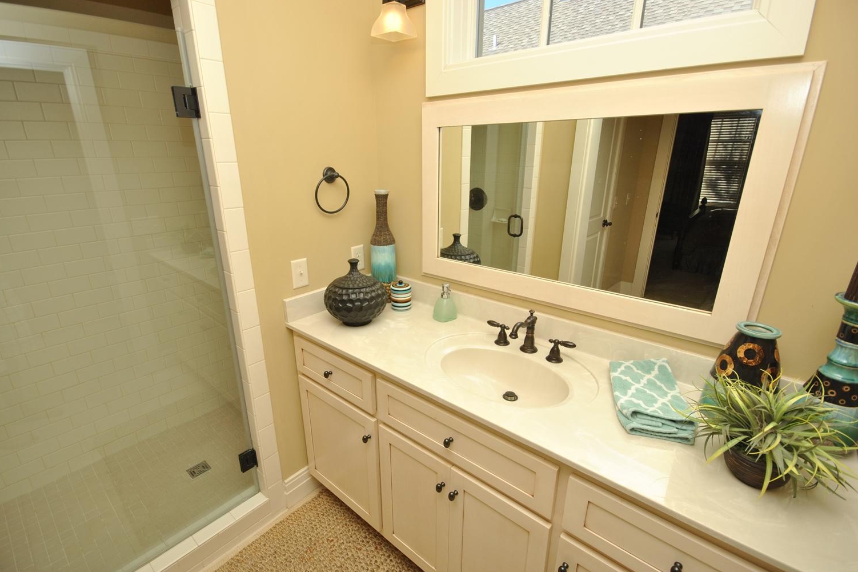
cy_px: 293
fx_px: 381
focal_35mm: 16
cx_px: 414
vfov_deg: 73.7
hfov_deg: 96.7
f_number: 7.1
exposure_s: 1/200
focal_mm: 10
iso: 200
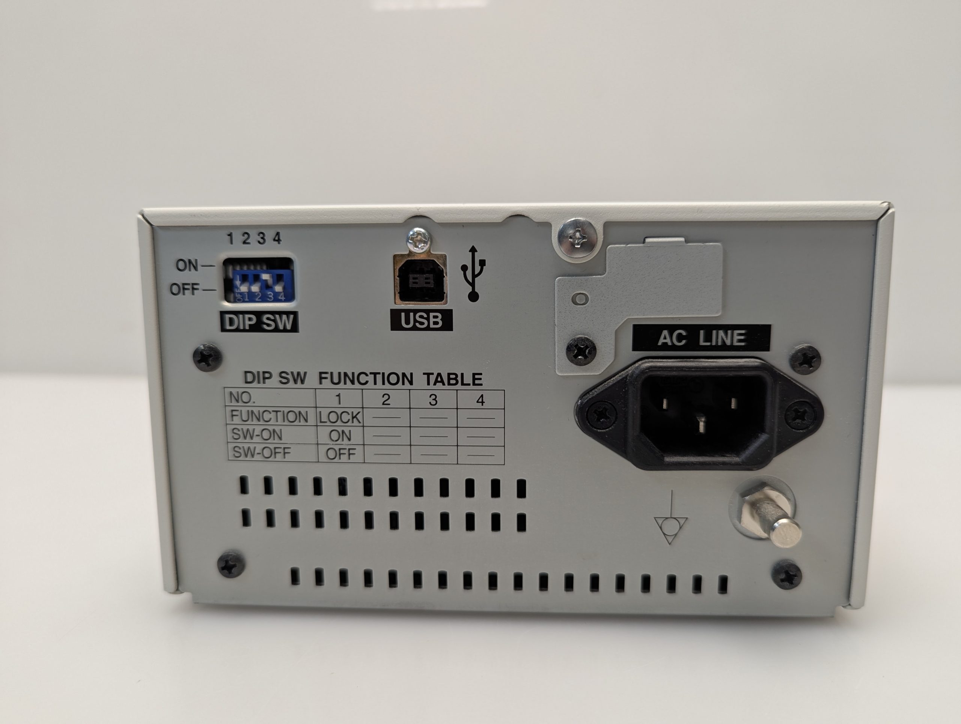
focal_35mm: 24
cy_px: 362
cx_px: 480
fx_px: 667
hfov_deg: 71.5
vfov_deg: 56.9
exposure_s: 1/33.3
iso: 46
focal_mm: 6.81
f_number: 1.85
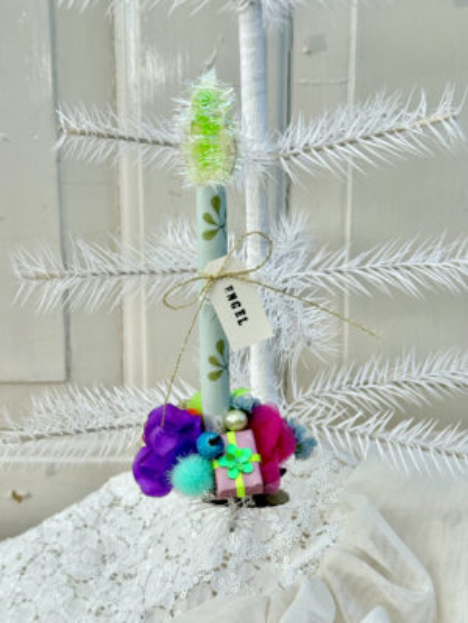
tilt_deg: -15.0
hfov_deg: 30.3
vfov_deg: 39.7
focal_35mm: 48
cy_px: 312
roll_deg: +0.1
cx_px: 234
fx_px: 865
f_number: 1.78
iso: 64
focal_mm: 6.76
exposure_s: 1/609
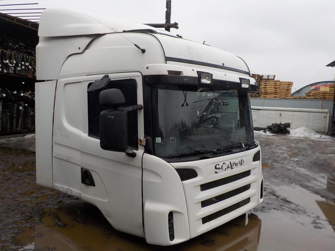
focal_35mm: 30
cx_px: 168
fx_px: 290
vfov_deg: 46.8
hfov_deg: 60.0
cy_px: 126
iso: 125
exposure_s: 1/800
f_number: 3.3
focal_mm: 4.1
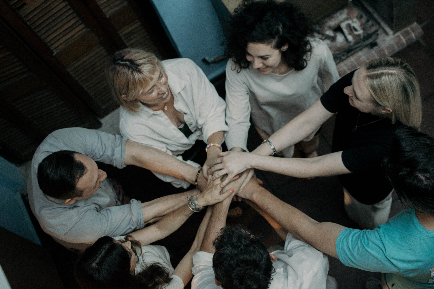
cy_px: 144
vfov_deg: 25.8
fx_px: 633
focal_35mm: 52
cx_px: 217
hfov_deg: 37.8
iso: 1250
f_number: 2.2
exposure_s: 1/200
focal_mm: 35
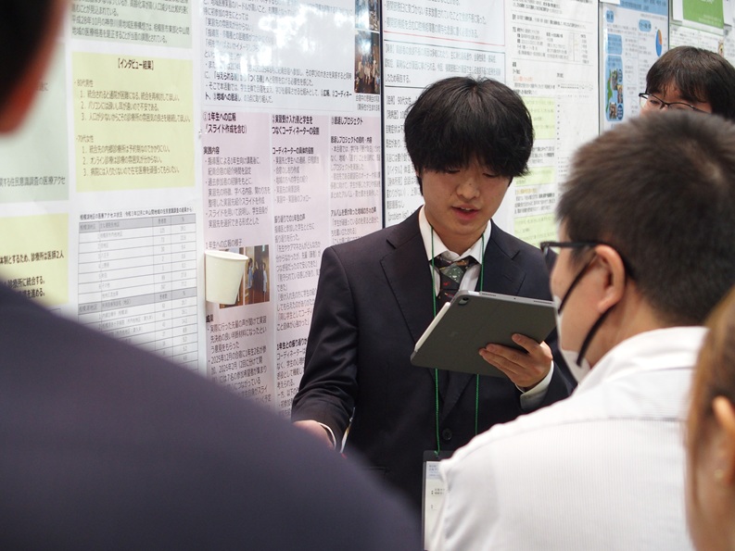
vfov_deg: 14.8
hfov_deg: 19.6
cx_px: 368
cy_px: 276
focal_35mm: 100
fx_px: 2124
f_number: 2.8
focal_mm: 21.2
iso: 400
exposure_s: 1/60
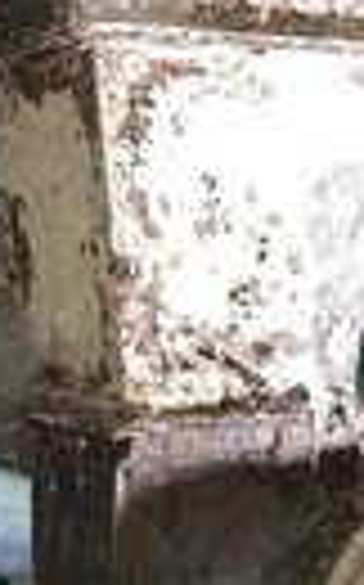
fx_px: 1352
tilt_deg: -8.2
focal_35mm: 85
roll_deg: +0.0
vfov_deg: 24.1
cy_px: 446
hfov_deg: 15.3
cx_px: 261
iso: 80
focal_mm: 5.7
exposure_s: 1/4
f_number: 1.5
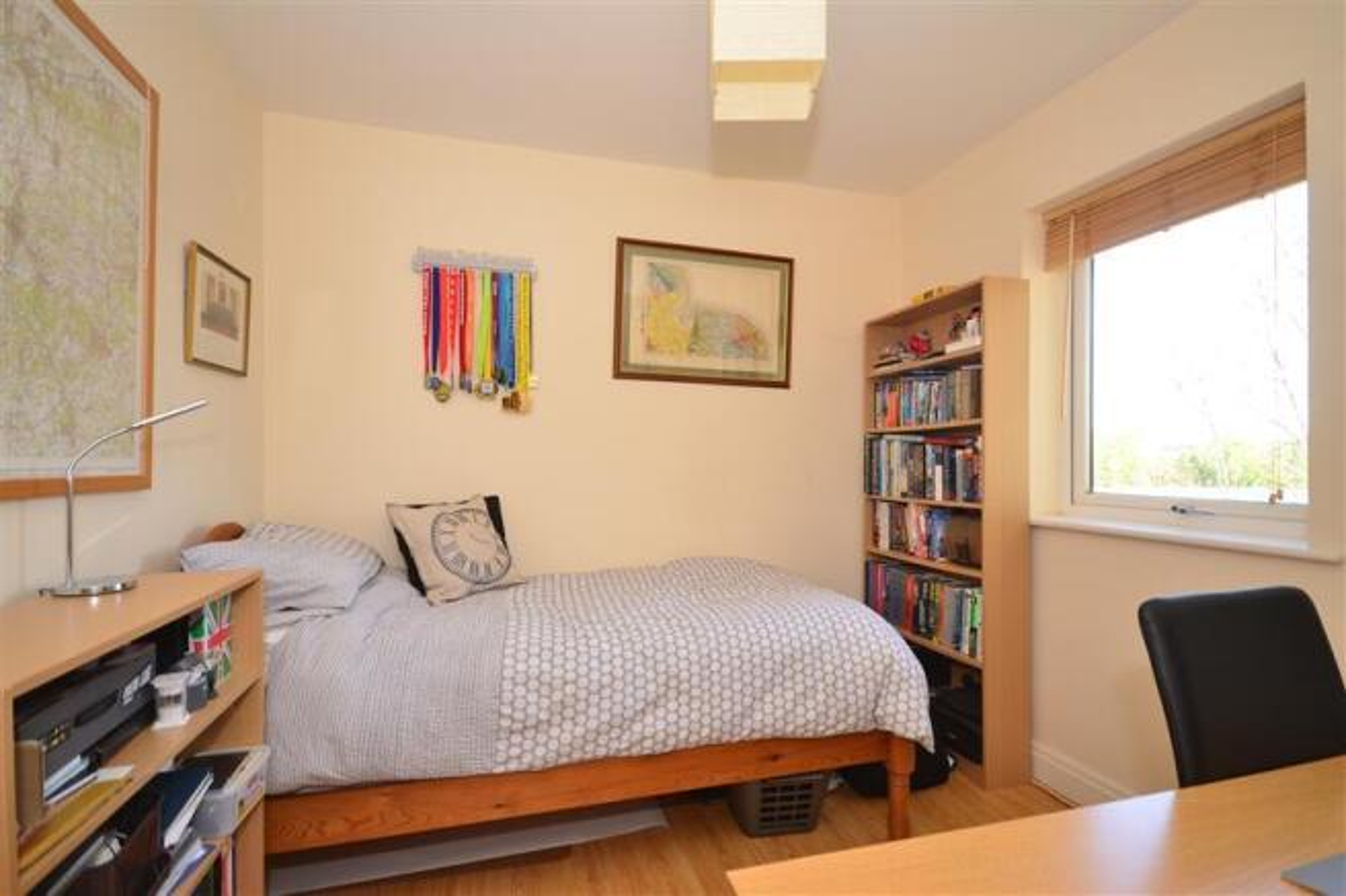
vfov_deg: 69.6
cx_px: 673
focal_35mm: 17
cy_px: 448
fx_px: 645
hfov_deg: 92.5
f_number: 5.6
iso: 400
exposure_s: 1/60
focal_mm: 11.5
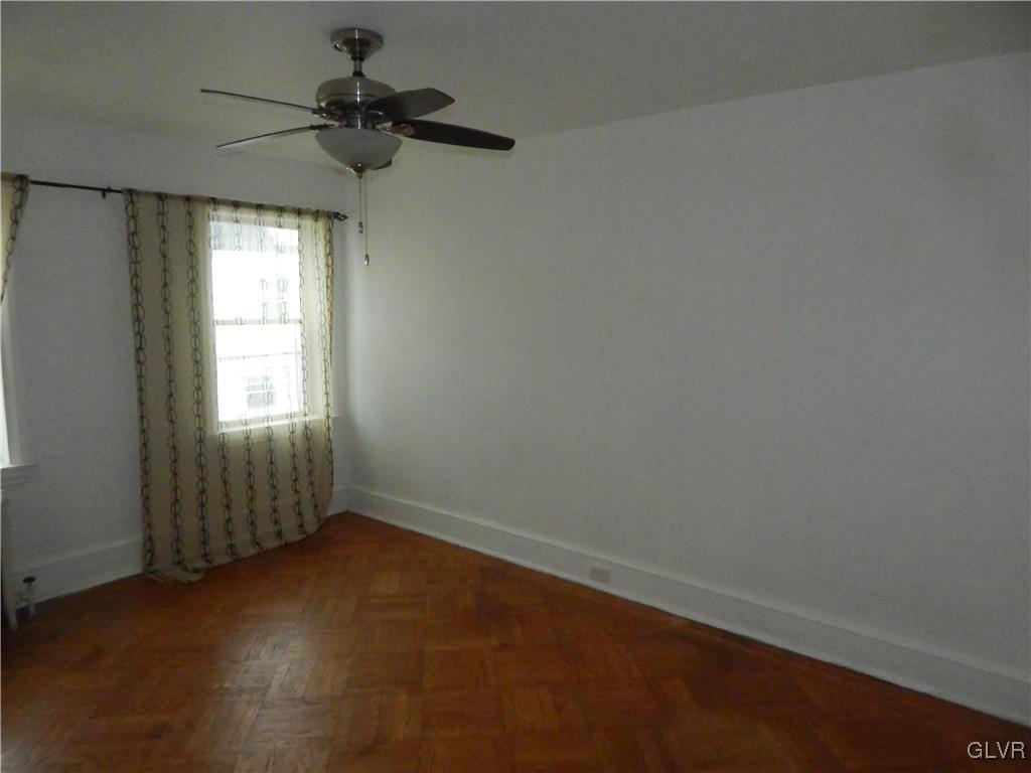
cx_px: 516
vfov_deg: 61.1
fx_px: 655
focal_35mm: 22
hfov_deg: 76.4
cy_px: 386
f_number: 3
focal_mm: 4
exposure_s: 1/200
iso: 1600
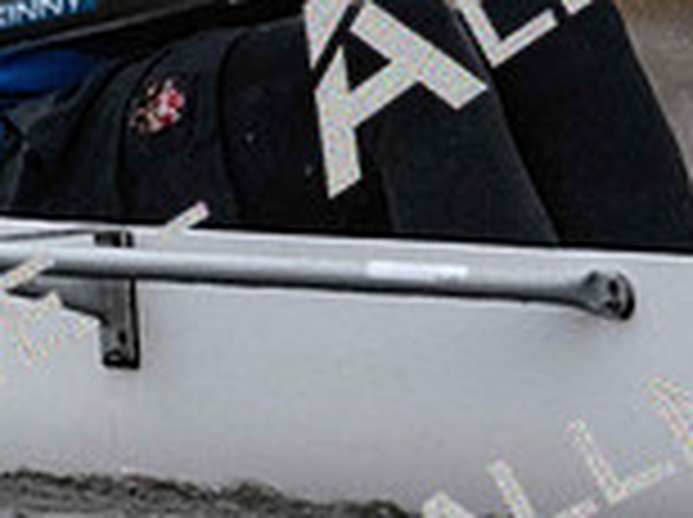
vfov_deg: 1.0
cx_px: -81
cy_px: -232
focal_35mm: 1450
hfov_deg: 1.4
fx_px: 28983
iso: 6400
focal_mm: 400
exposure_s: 1/1600
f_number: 4.5
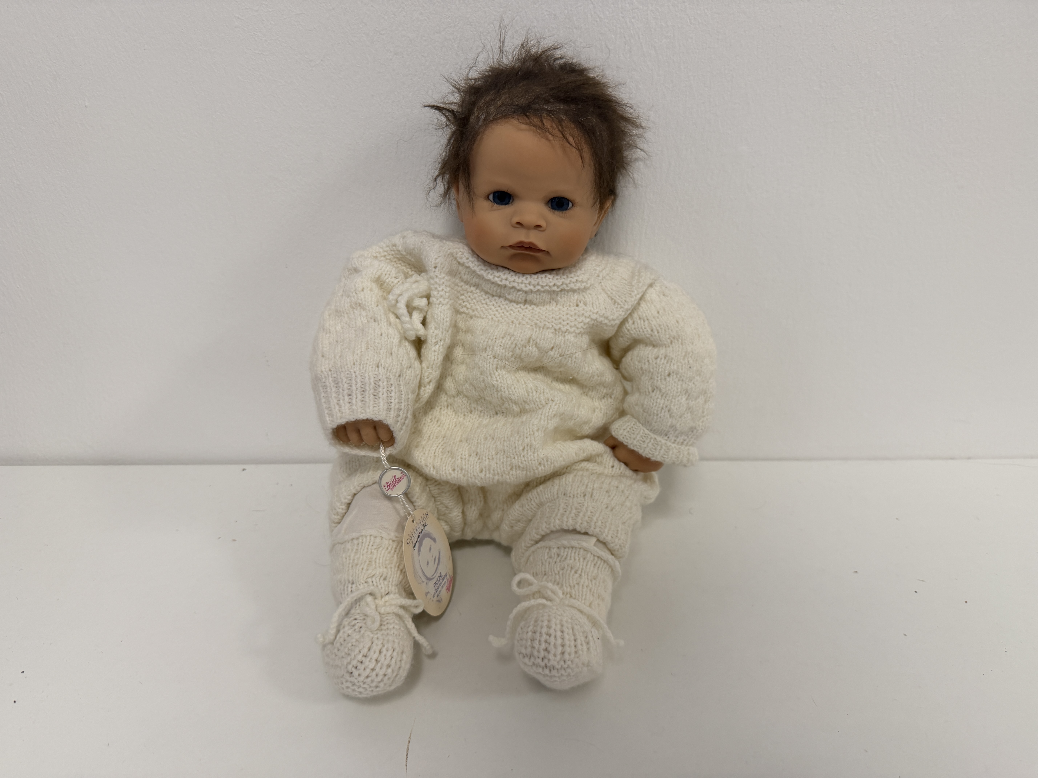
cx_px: 519
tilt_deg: -25.2
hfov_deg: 71.6
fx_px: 720
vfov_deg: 56.8
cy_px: 389
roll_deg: +1.2
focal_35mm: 24
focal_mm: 6.76
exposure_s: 1/100
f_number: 1.78
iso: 125
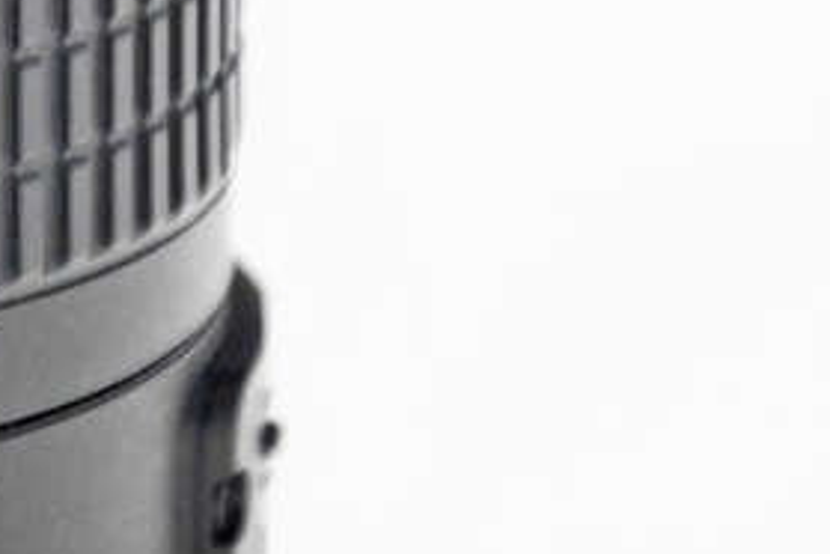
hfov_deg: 4.2
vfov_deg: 2.8
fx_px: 11158
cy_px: -155
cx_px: -479
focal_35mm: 484
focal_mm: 60
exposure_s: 1/1600
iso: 2000
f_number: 4
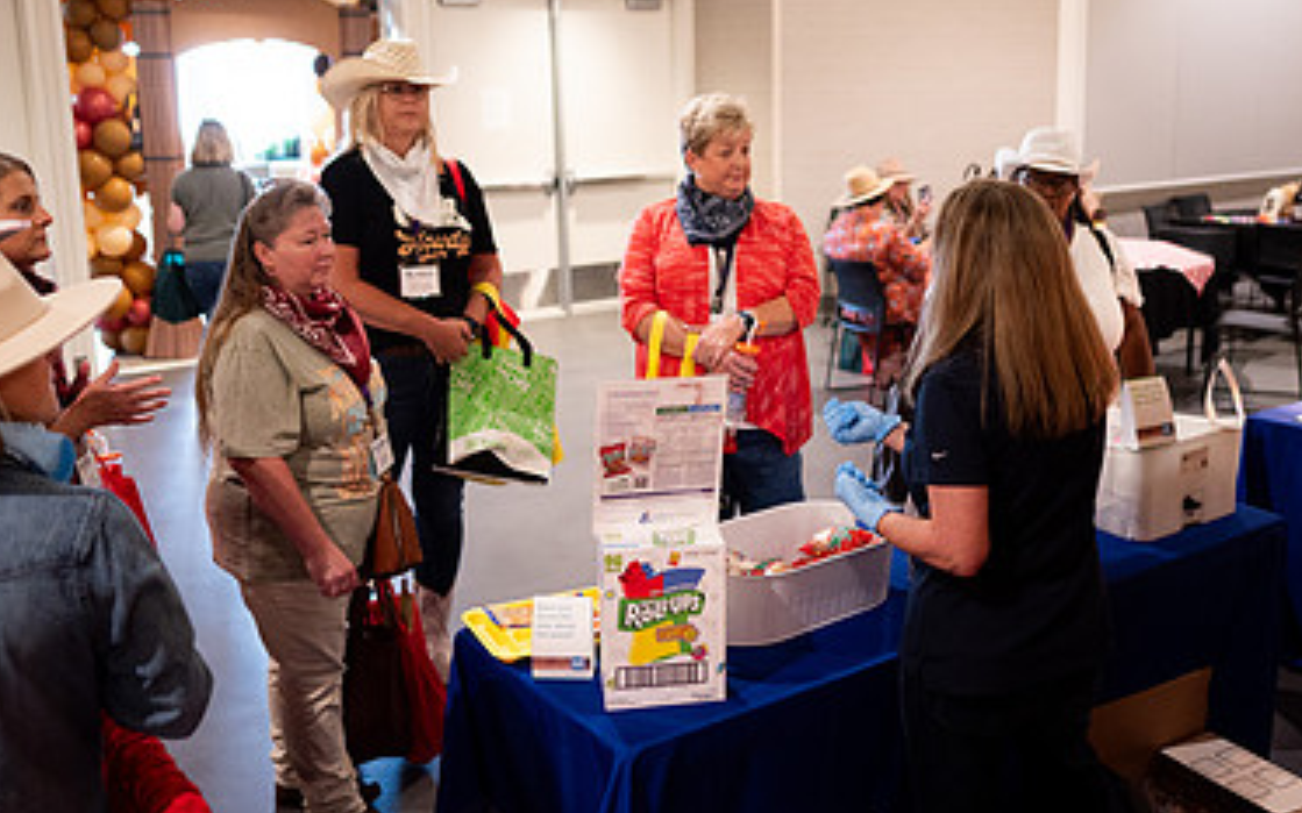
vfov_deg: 33.5
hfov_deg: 51.4
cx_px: 737
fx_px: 1348
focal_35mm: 38
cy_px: 351
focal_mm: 24
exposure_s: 1/200
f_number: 1.8
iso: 1250
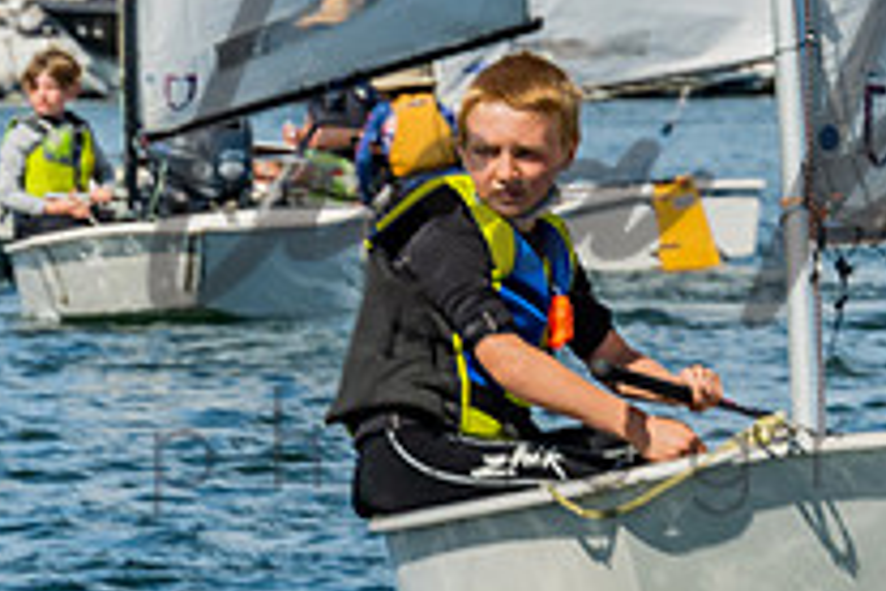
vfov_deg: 2.0
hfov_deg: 3.0
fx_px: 17153
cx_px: 816
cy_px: 30
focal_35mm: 697
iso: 250
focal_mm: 200
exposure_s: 1/320
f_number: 10
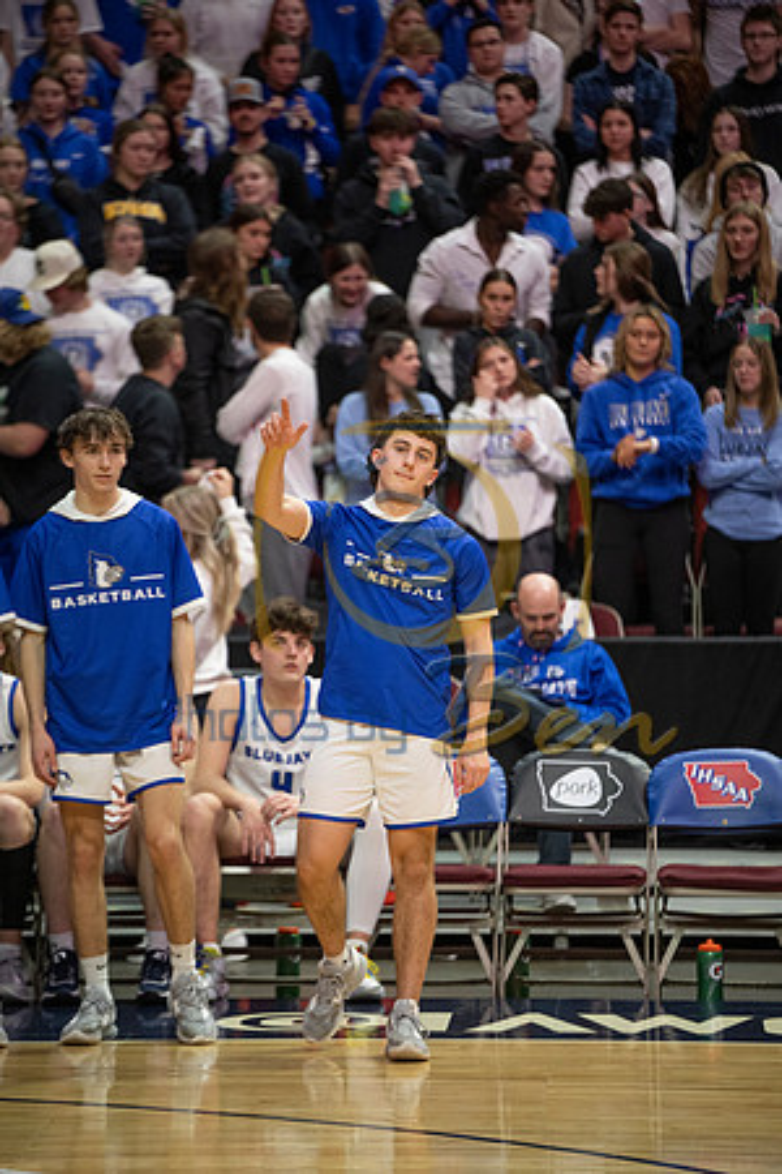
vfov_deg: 10.3
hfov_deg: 6.9
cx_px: 391
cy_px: 587
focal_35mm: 200
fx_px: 6516
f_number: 2.8
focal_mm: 200
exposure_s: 1/640
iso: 2500
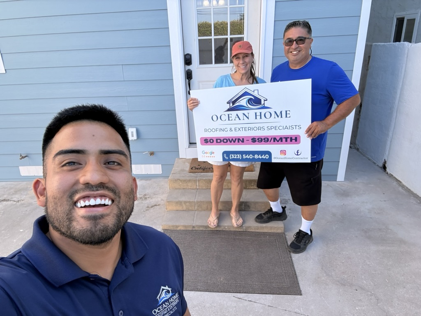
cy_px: 158
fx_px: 280
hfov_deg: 73.9
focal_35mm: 23
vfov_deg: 58.9
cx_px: 210
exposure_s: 1/186
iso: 32
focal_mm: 2.69
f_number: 1.9
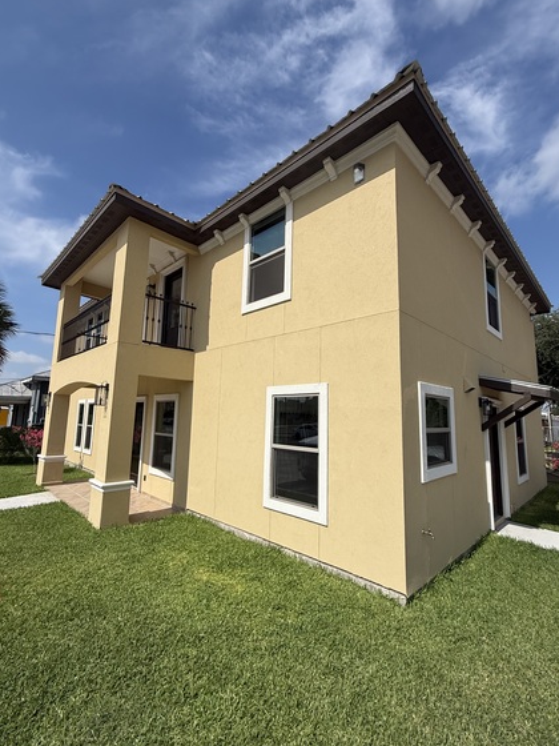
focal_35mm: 16
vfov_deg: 94.5
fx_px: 345
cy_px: 372
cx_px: 276
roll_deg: -1.3
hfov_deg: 78.1
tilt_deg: +9.3
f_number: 2.2
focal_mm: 2.22
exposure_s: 1/4149
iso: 50
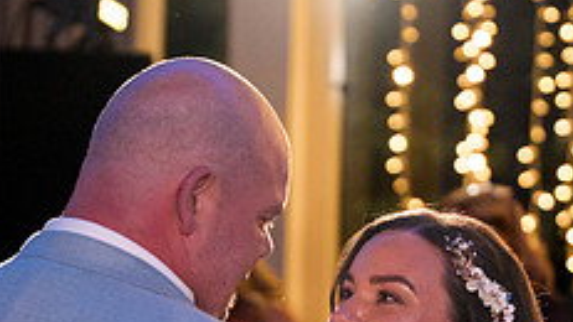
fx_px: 2796
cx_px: 280
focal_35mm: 184
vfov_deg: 6.6
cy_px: 343
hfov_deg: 11.7
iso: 2500
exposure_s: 1/250
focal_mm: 70
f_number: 2.8
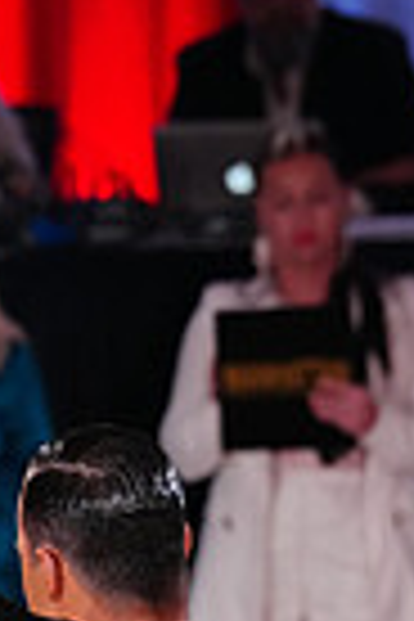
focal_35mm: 658
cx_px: -97
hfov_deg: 2.1
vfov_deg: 3.1
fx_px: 11350
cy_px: 954
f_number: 4
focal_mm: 157
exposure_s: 1/500
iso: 4000
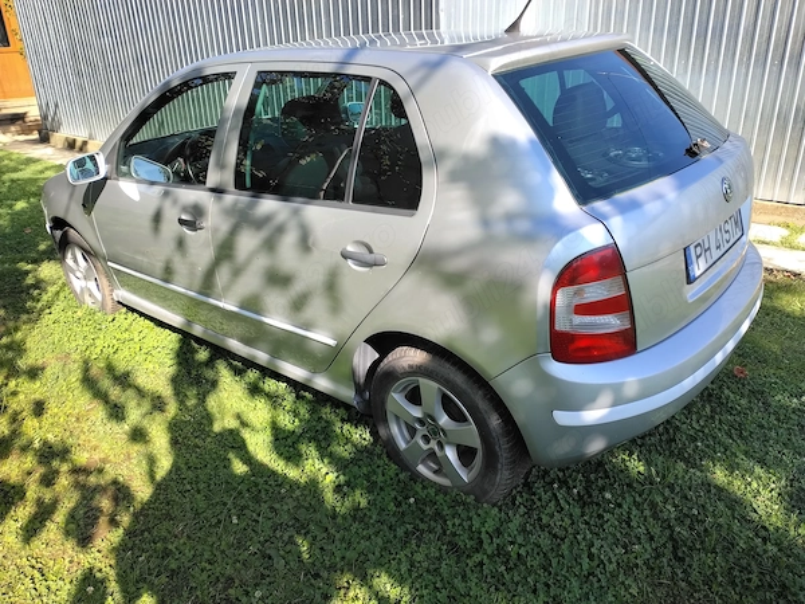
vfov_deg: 51.4
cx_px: 402
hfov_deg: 65.3
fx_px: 628
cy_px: 302
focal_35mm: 27
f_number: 1.8
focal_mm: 4.05
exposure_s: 1/202
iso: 100
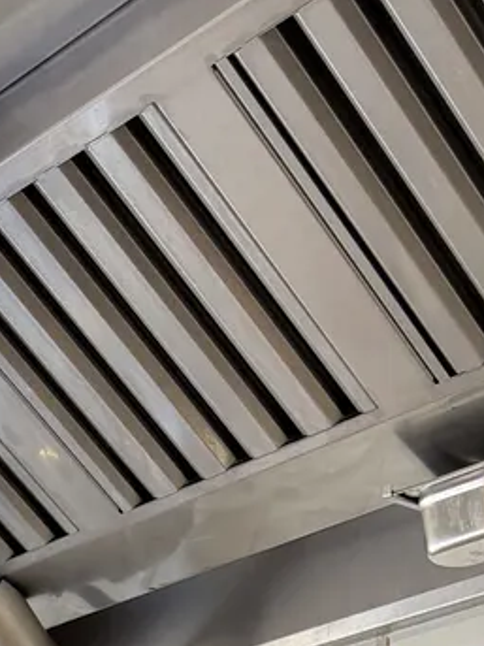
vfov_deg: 13.6
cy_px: 1469
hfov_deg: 13.2
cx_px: 145
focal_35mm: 112
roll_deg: -0.4
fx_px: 2089
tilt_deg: -7.2
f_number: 1.78
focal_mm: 6.76
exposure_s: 1/121
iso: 100
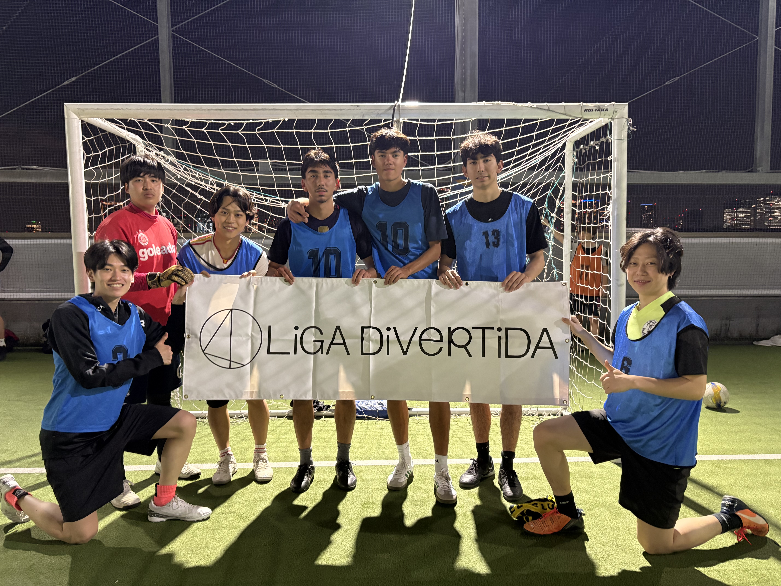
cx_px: 390
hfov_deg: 67.3
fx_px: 587
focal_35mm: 26
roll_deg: +0.0
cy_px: 293
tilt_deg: -4.0
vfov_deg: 53.1
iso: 500
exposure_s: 1/50
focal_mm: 5.96
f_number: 1.6
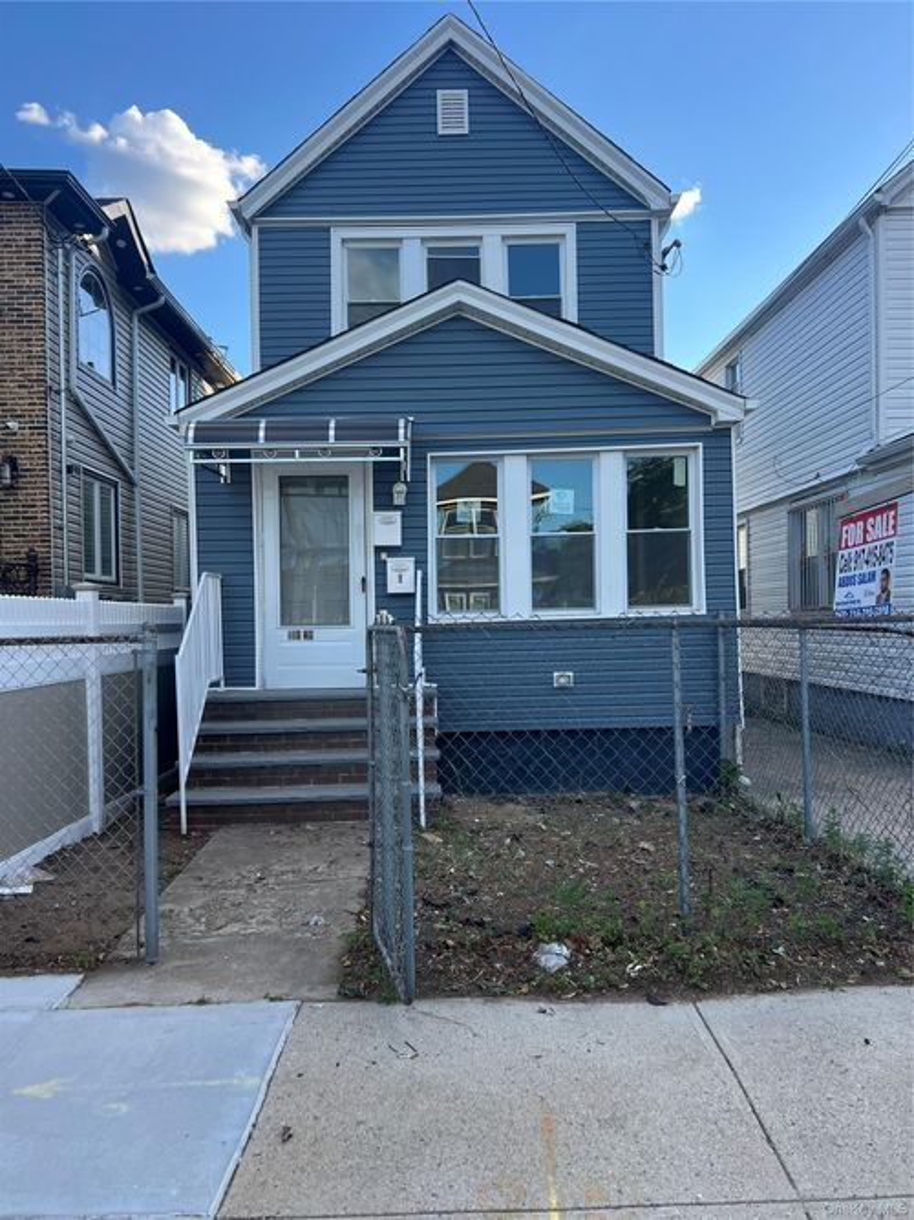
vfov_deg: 67.3
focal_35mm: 26
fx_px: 916
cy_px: 610
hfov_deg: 53.0
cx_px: 457
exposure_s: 1/797
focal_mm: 5.7
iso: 50
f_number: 1.5
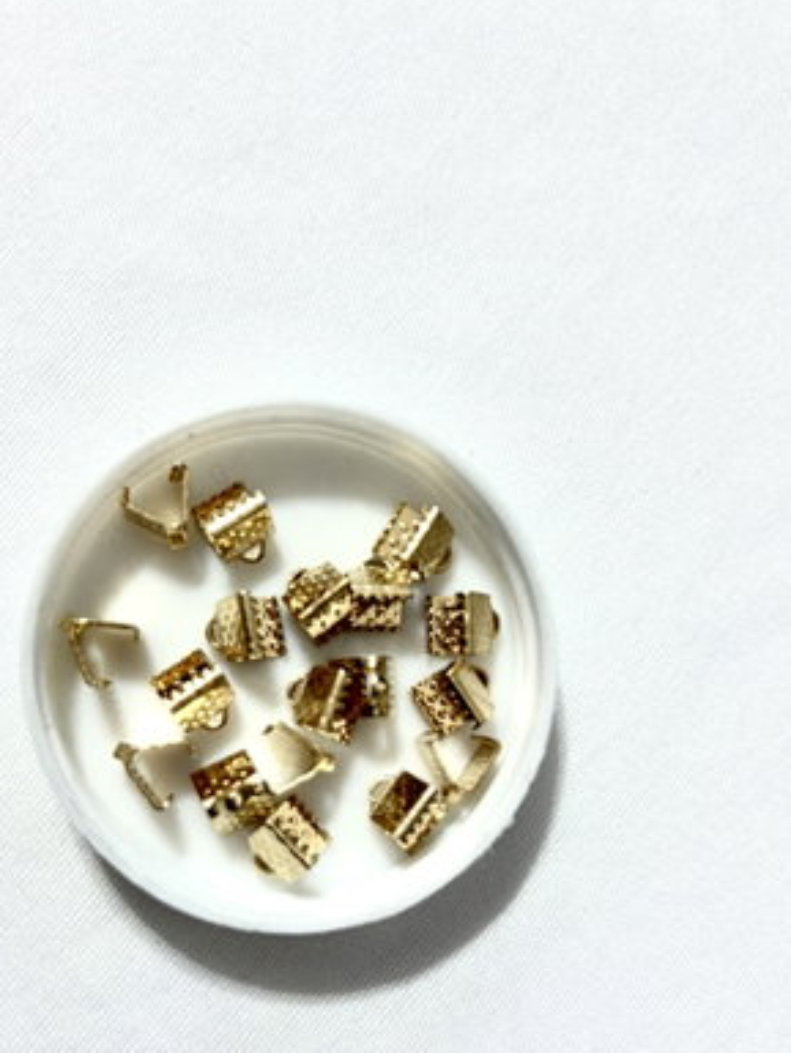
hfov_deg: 39.5
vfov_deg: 50.9
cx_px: 320
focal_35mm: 36
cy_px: 647
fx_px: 1096
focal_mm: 5.96
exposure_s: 1/50
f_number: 1.6
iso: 100
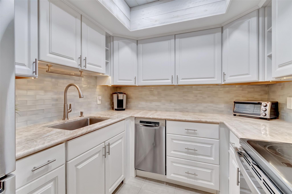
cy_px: 97
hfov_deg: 100.4
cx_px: 146
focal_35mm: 15
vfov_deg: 77.3
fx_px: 122
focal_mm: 10
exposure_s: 1/25
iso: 1000
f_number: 8
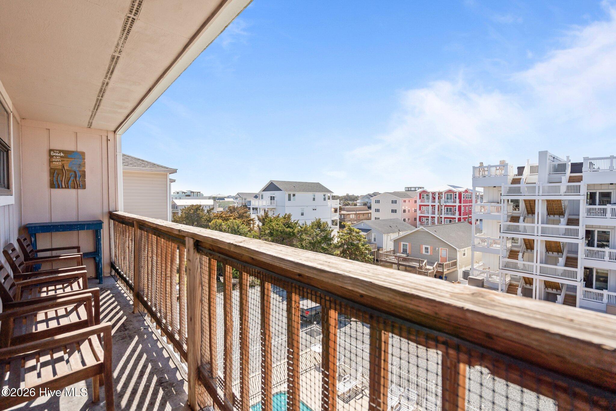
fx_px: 274
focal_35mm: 16
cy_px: 206
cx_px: 308
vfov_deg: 73.7
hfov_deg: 96.7
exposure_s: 1/2500
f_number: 4
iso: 200
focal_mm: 16
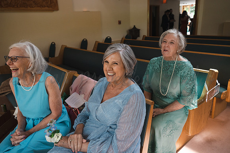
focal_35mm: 28
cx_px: 115
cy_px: 76
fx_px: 182
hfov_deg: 64.6
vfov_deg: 45.6
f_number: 4.5
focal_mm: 28.5
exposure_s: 1/640
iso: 1000
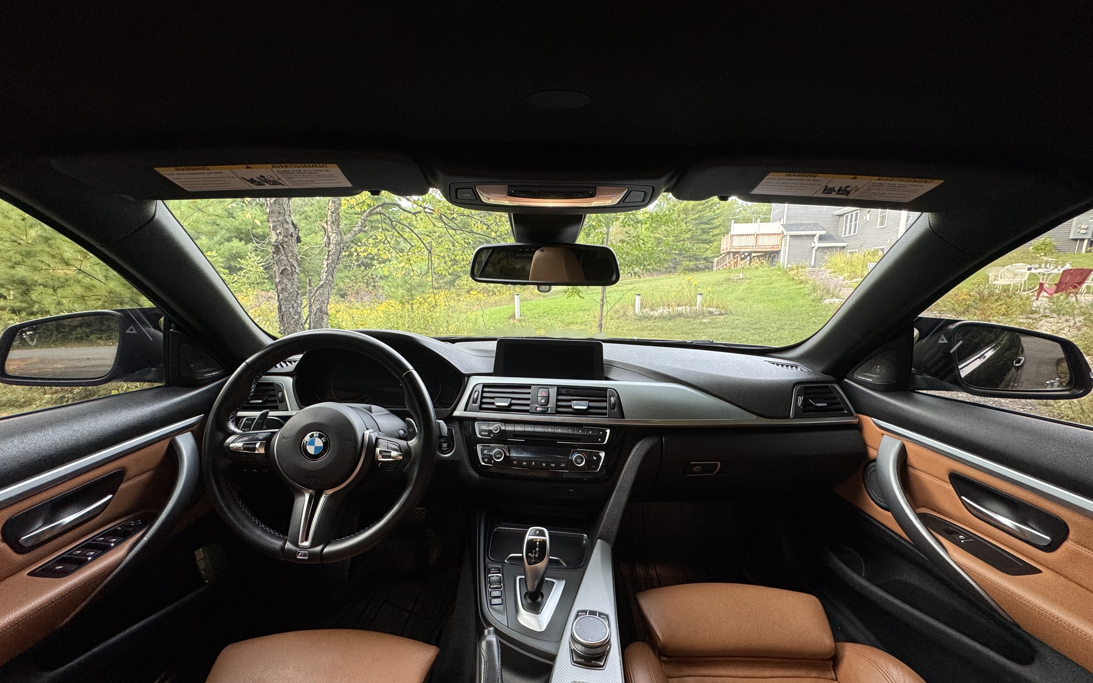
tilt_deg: -12.5
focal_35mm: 15
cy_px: 367
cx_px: 543
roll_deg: -0.5
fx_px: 447
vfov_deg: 74.7
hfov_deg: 101.5
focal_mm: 2.22
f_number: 2.2
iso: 125
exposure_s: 1/101
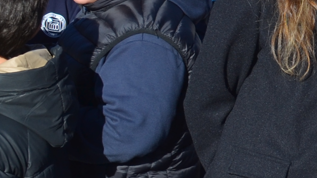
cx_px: 667
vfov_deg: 6.5
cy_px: 72
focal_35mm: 185
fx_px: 1559
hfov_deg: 10.5
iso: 100
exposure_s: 1/250
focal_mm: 25
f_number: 8
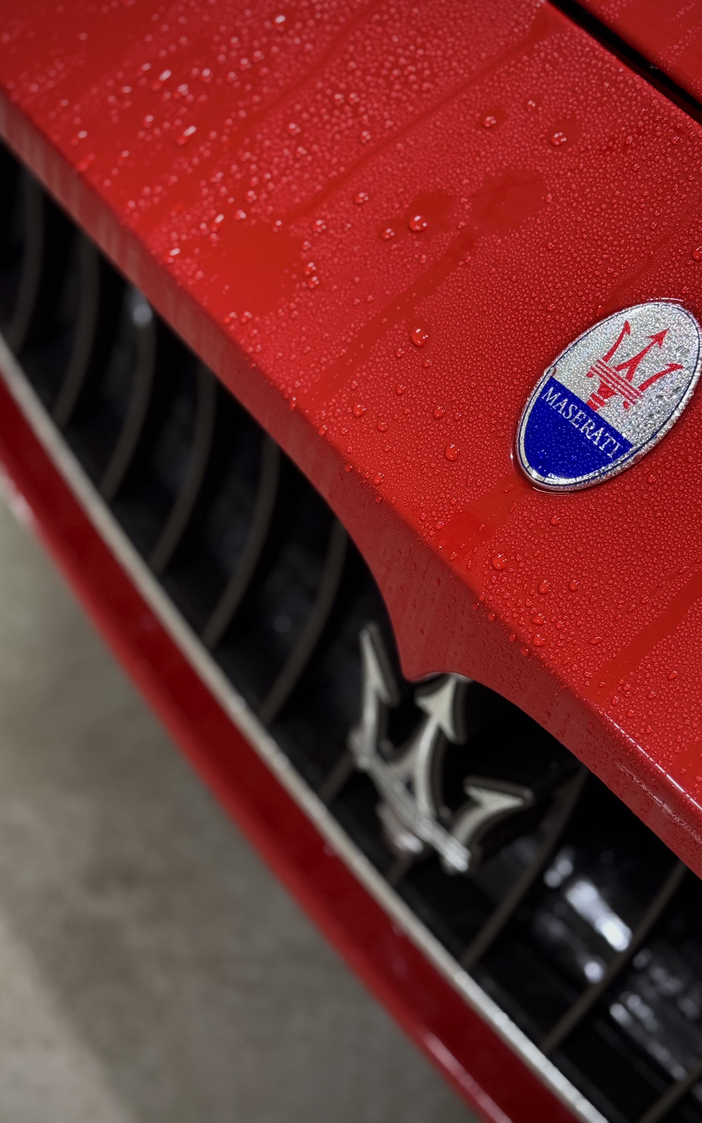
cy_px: 562
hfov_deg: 25.3
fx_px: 1561
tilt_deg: -50.9
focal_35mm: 51
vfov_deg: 39.6
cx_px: 397
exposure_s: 1/60
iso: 250
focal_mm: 6.76
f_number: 1.78
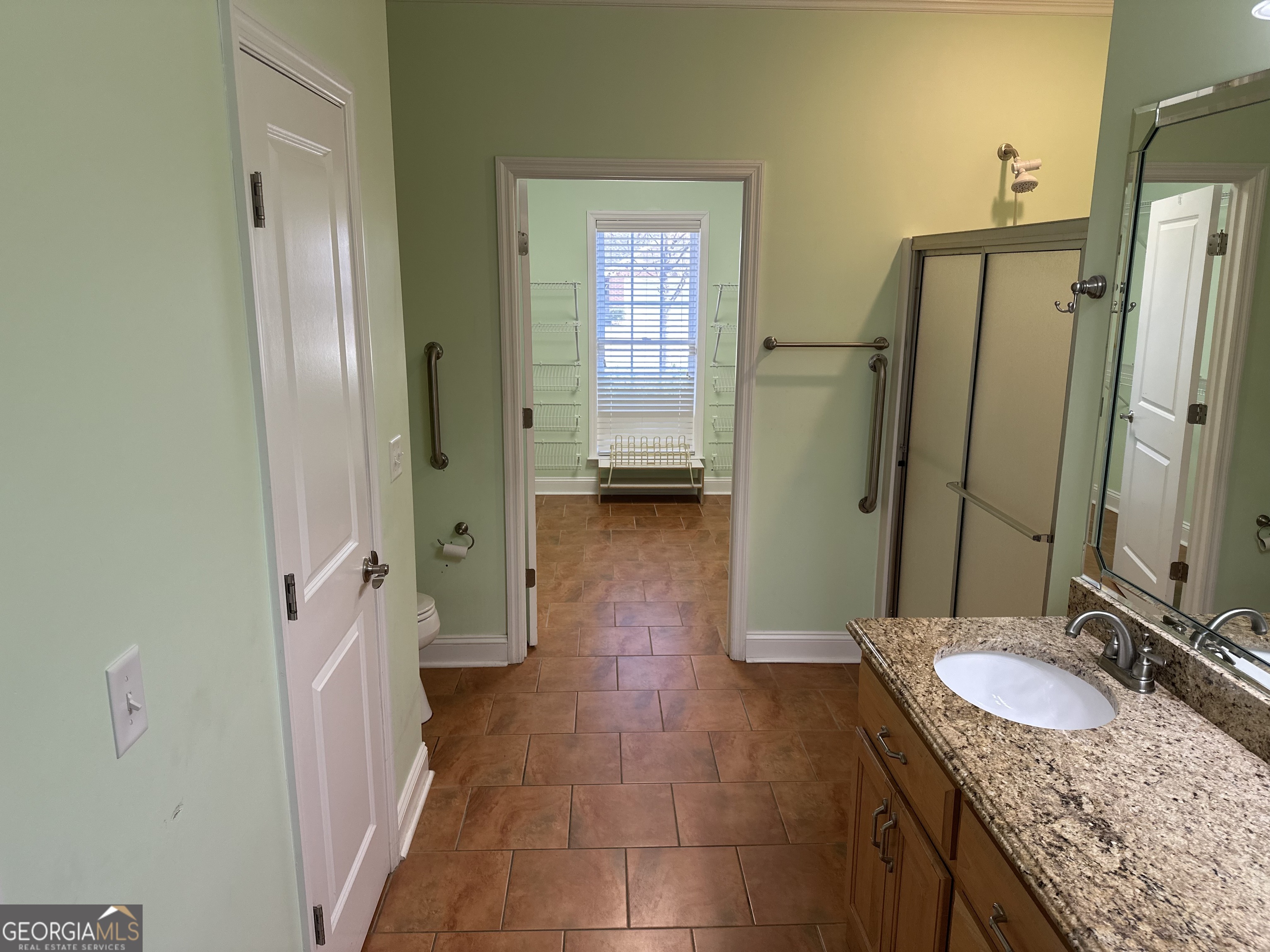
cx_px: 635
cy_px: 476
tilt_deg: -12.9
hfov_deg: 71.6
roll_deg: -0.1
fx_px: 881
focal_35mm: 24
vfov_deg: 56.8
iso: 160
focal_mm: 6.86
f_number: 1.78
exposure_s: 1/120
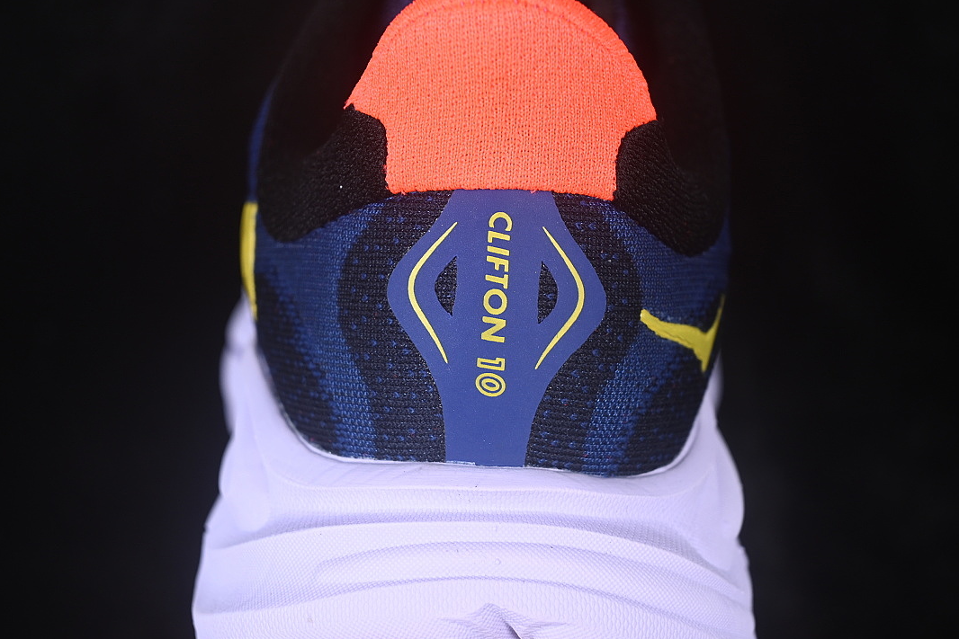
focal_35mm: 76
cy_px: 320
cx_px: 483
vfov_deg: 18.0
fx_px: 2025
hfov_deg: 26.6
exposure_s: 1/60
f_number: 6.3
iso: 160
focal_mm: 50
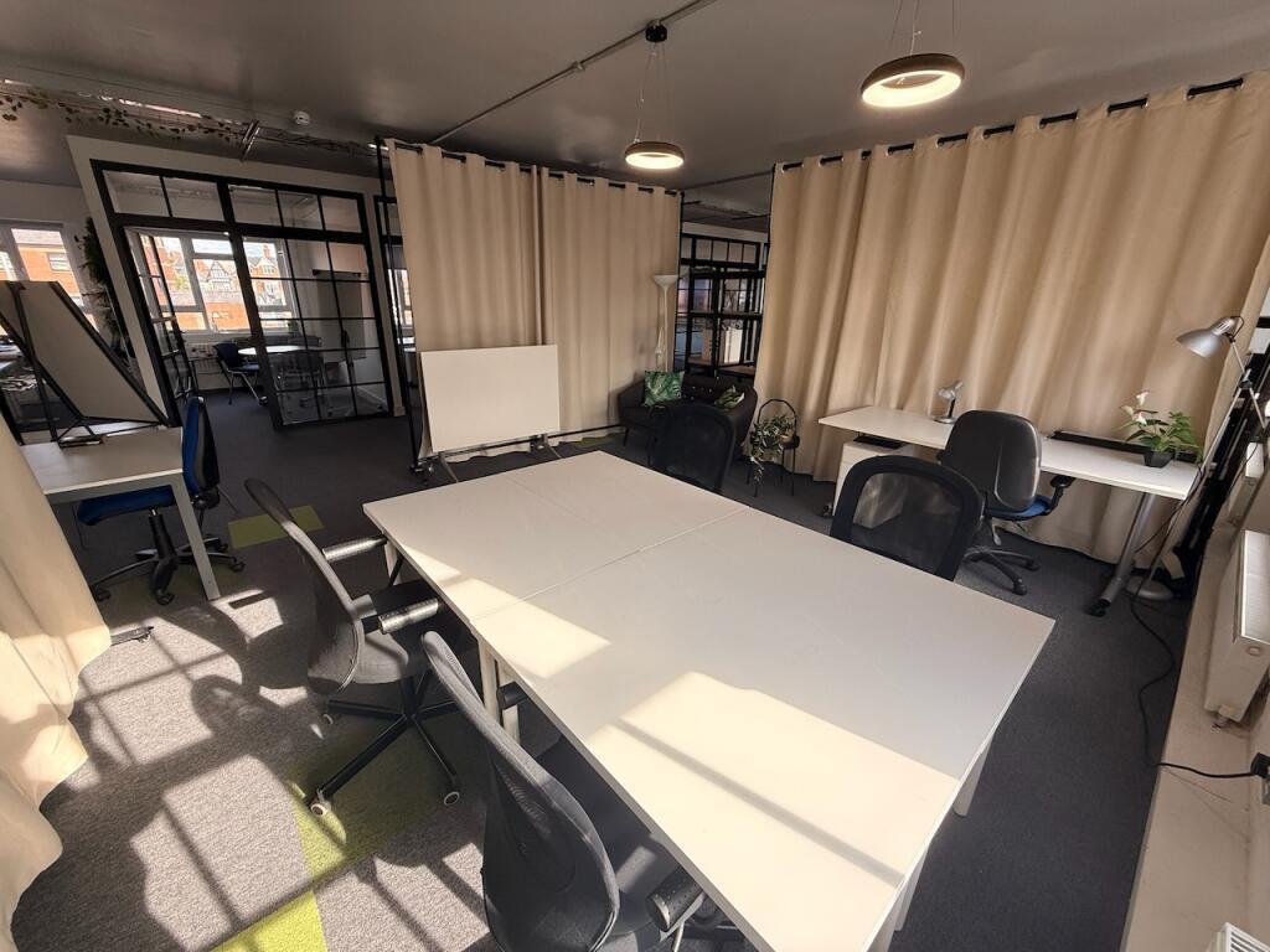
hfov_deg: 102.1
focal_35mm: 14
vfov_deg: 85.7
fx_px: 514
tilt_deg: -19.2
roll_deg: -1.1
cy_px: 476
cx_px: 635
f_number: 2.2
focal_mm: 2.22
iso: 64
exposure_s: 1/273
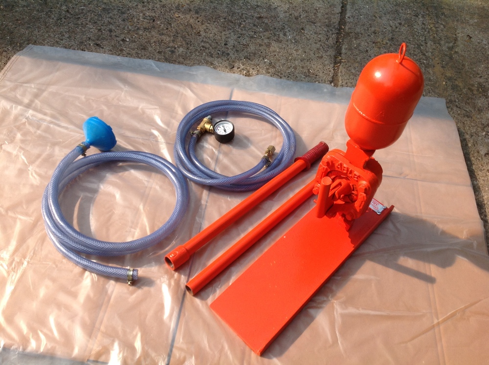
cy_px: 182
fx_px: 494
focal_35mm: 35
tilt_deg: -47.9
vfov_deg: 40.6
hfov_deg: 52.7
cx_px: 244
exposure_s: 1/1259
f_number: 2.4
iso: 50
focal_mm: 4.28
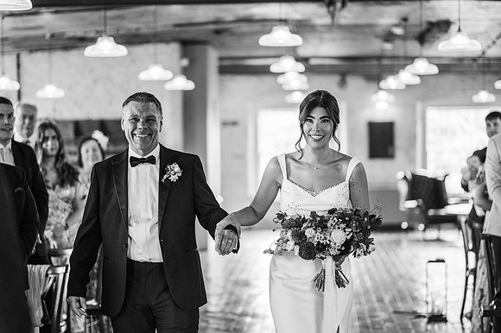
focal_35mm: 85
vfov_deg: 16.1
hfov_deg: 23.9
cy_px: 166
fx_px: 1182
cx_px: 250
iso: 560
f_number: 2
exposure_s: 1/200
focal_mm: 85
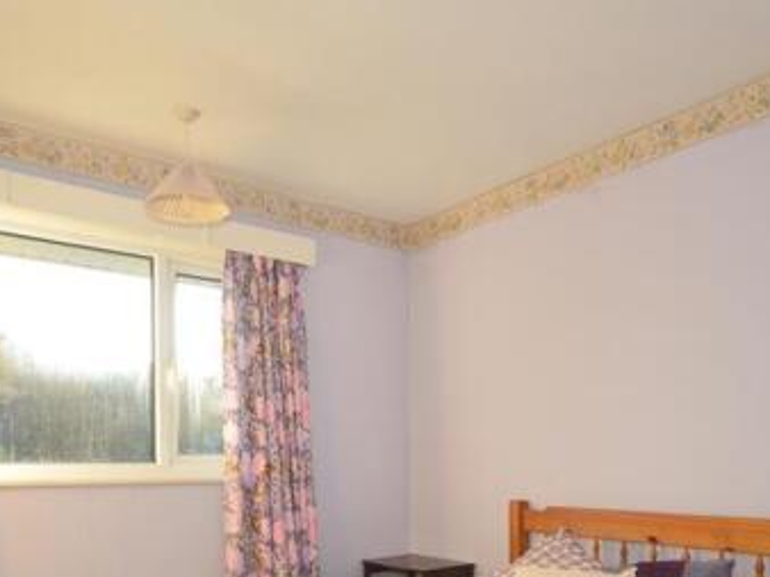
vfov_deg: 47.2
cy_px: 455
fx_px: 622
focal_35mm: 28
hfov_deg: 63.2
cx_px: 328
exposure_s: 1/125
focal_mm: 10
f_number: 5.6
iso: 400
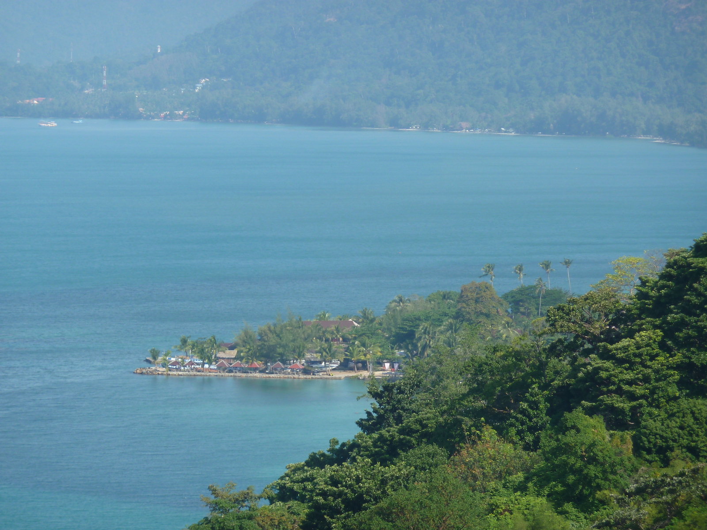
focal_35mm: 225
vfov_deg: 6.6
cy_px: 265
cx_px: 354
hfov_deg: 8.8
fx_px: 4595
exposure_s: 1/400
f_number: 4.6
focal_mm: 37
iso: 80
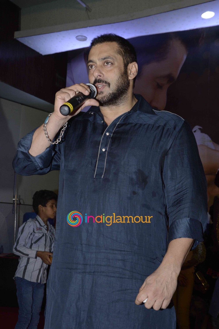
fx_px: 521
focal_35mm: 57
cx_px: 110
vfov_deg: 35.1
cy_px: 164
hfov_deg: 23.7
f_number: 10
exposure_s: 1/160
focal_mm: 38
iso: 800
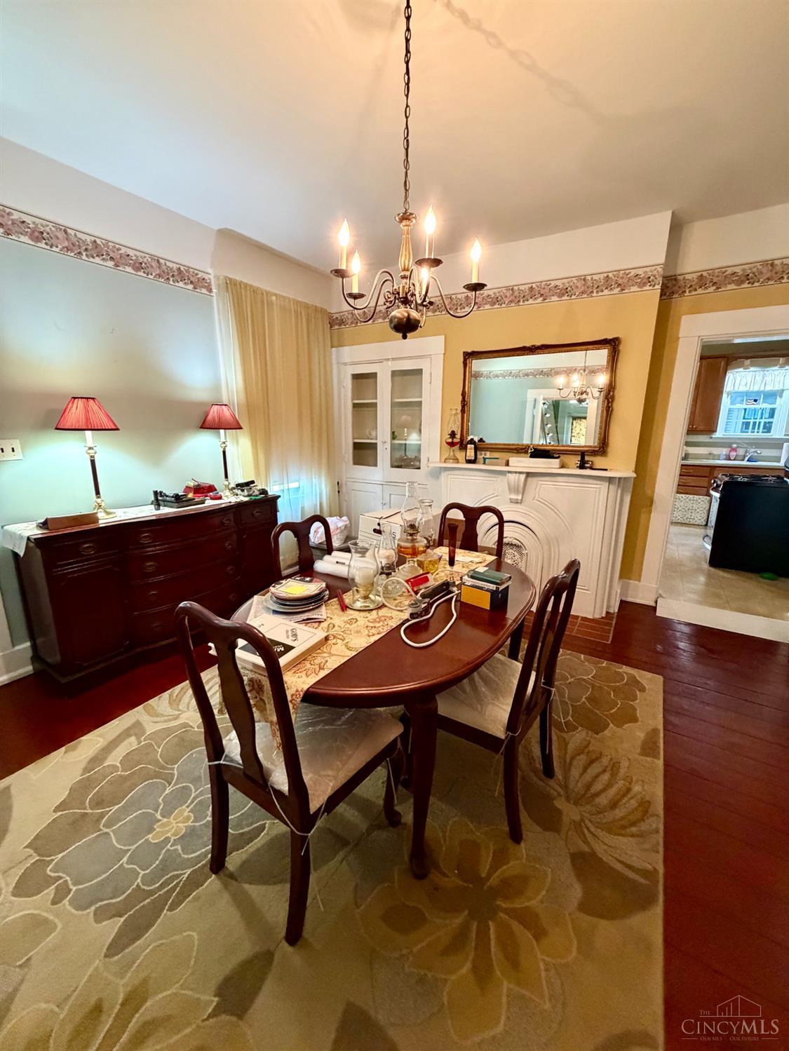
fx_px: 425
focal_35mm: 14
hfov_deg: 85.7
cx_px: 394
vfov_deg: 102.0
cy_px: 526
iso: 640
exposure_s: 1/60
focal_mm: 2.22
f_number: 2.2
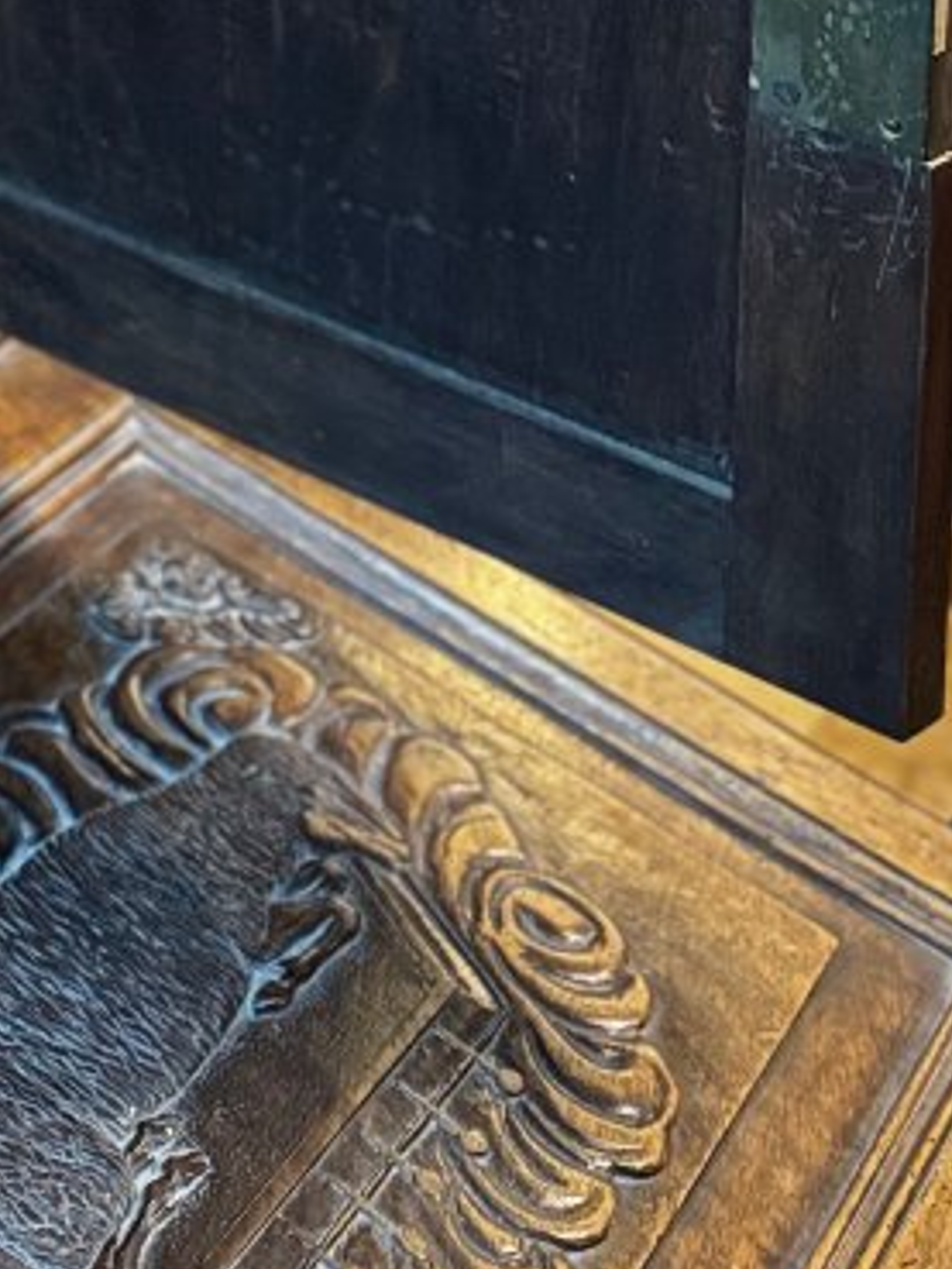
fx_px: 2859
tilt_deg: -6.1
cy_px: -760
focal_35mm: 78
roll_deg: +1.3
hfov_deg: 17.0
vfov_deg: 20.5
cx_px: -491
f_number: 1.78
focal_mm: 6.76
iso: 500
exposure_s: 1/50
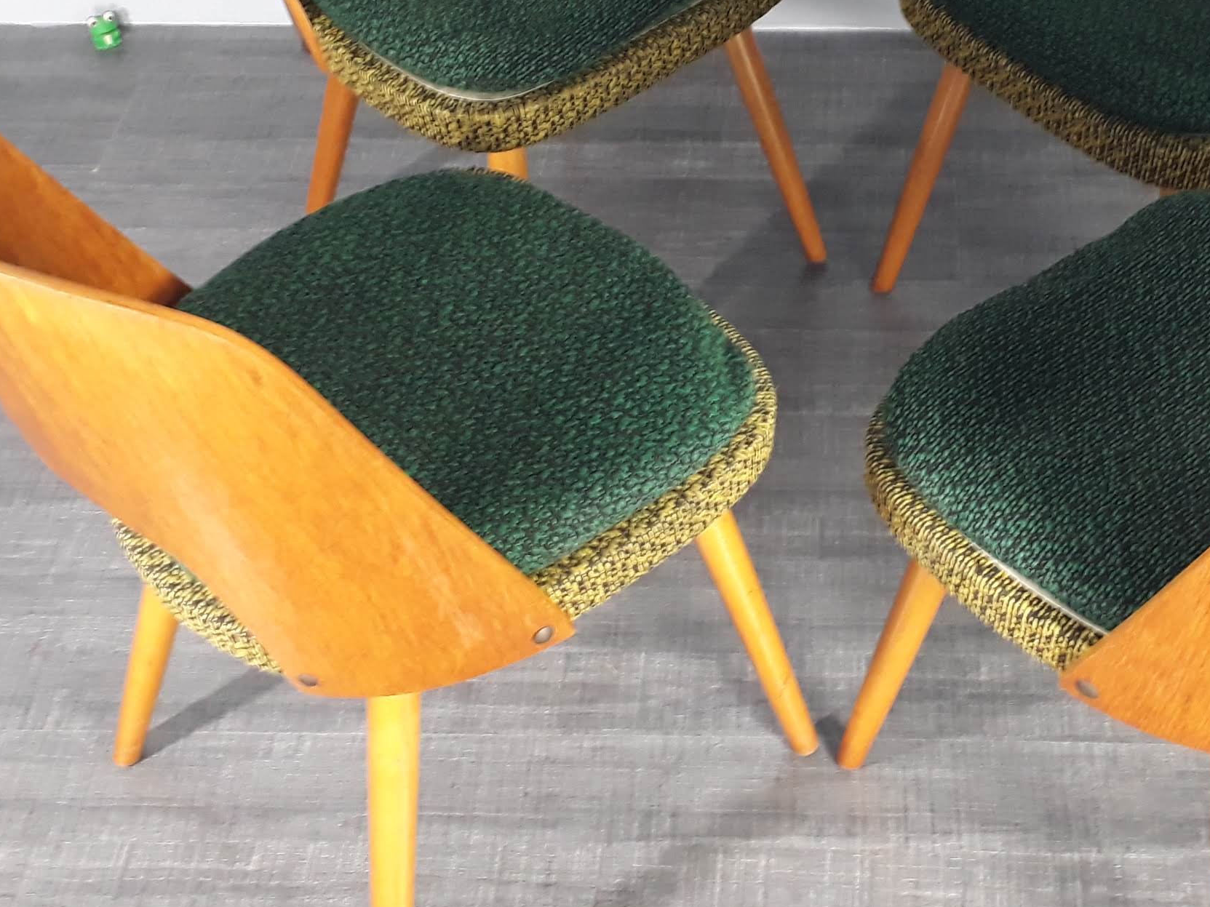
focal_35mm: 53
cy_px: 294
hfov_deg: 35.7
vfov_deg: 27.3
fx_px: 1852
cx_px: 845
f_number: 1.9
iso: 250
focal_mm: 3.6
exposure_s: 1/17
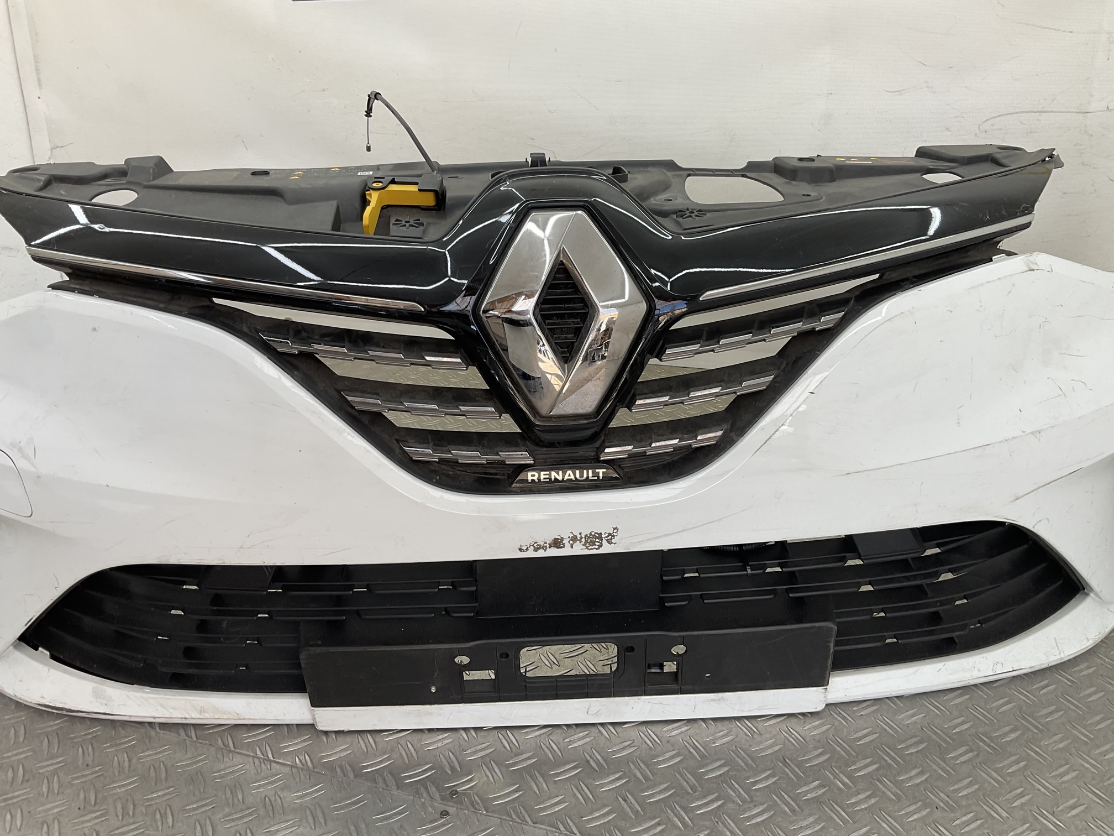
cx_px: 557
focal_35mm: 29
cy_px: 418
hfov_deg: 61.7
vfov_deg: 48.2
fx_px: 933
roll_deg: -0.2
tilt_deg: -25.1
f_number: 1.8
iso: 16
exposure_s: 1/112
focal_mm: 3
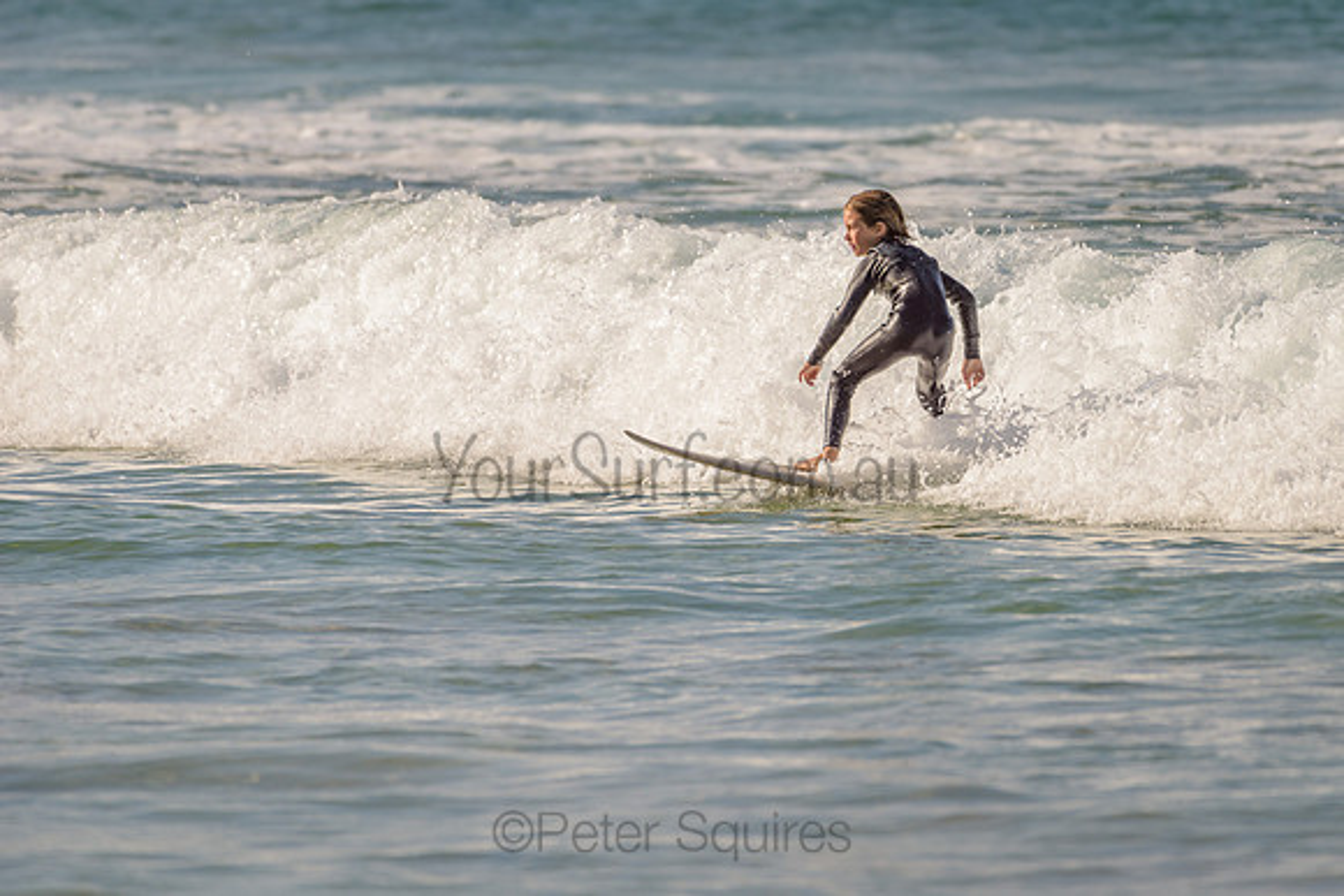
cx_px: 824
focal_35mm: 613
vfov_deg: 2.2
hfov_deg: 3.4
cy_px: 357
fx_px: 22903
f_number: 5.6
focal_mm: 500
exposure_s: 1/2000
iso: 100
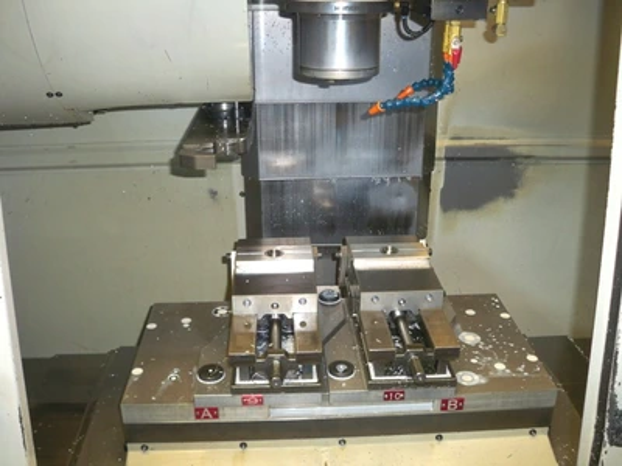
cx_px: 311
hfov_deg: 52.6
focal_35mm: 35
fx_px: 629
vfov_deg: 40.7
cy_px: 233
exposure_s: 1/30
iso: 200
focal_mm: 6.3
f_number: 3.1
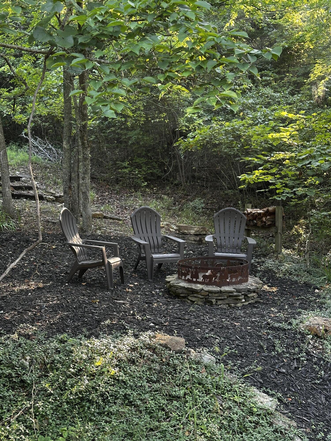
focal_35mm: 48
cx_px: 166
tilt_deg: -3.6
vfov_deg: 39.7
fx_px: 612
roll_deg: -0.6
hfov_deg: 30.3
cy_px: 220
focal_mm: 6.86
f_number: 1.78
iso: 125
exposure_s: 1/60
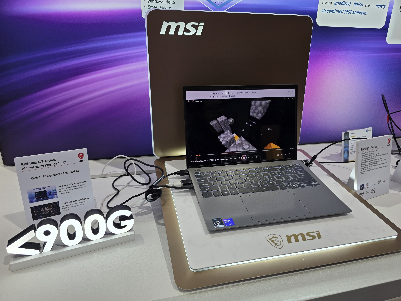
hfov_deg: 73.9
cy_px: 150
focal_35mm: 23
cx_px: 200
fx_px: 266
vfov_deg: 58.9
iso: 12
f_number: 1.7
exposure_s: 1/70.2
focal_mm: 6.3
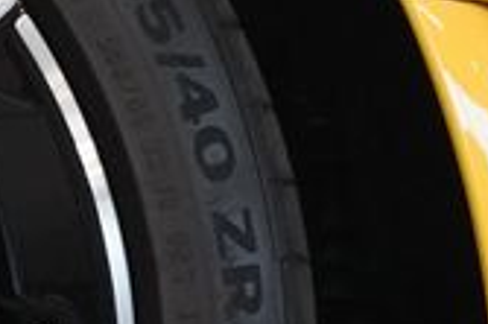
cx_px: -535
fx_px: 5810
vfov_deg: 3.2
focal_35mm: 429
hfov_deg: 4.7
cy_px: 311
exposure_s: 1/160
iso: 6400
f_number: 5.6
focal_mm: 70
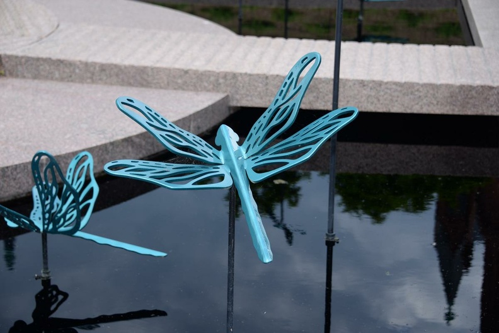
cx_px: 250
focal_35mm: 82
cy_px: 166
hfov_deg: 24.8
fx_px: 1137
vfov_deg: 16.7
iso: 125
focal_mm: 82
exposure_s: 1/100
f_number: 5.6
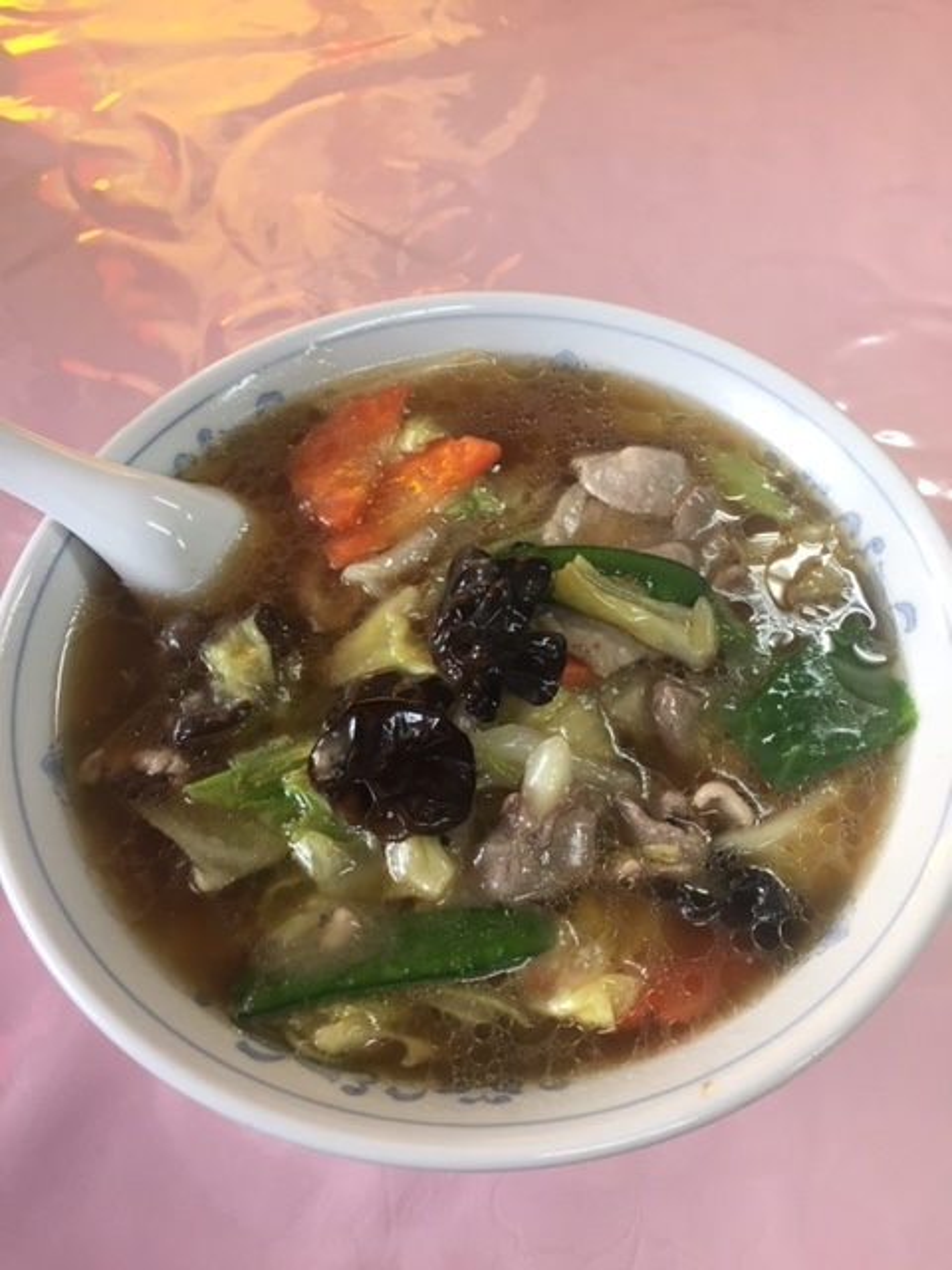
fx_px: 1063
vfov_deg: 61.7
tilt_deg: -58.3
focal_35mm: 29
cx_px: 476
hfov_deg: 48.2
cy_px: 635
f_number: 2.2
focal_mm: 4.15
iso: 40
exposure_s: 1/30
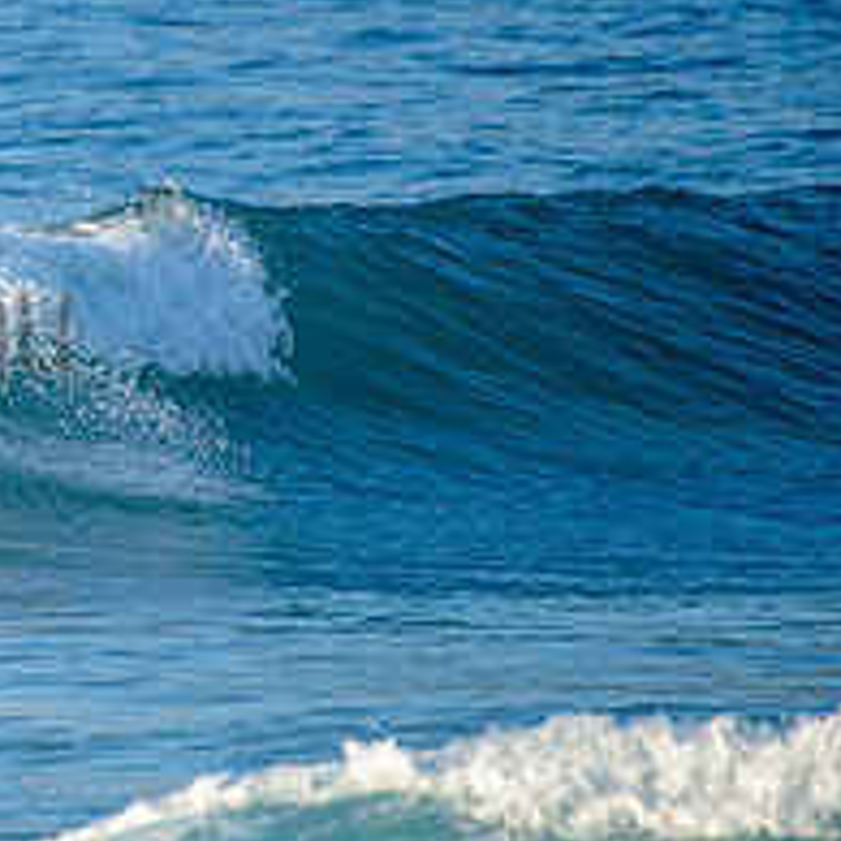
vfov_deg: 1.4
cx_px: -384
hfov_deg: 1.4
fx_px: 34826
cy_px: 274
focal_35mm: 1267
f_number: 5.6
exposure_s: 1/2000
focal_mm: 500
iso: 450
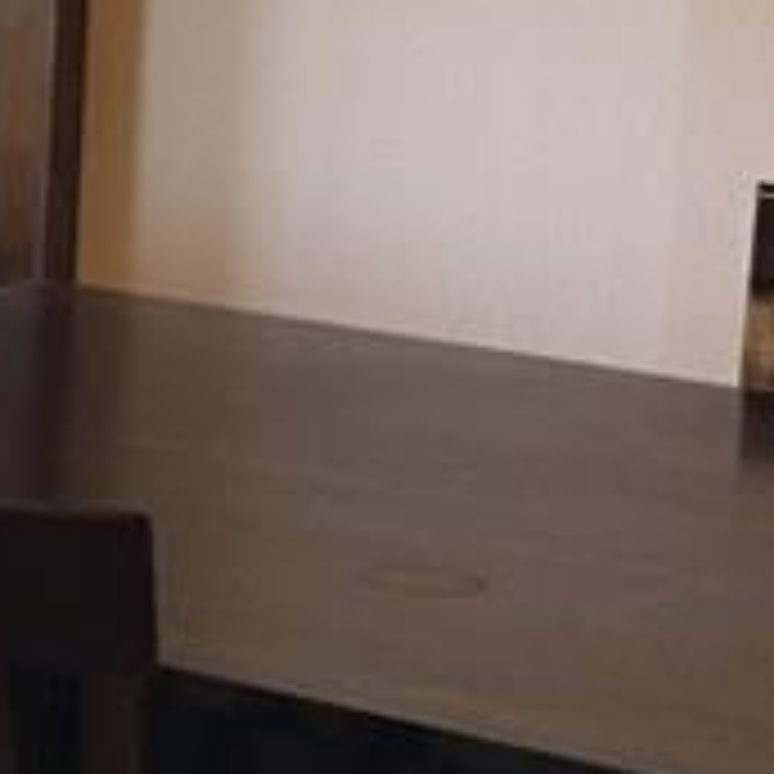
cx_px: -783
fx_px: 3870
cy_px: 99
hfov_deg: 10.5
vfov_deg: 11.4
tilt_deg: -5.5
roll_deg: -1.8
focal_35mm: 153
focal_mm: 4.15
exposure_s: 1/30
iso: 125
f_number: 2.2
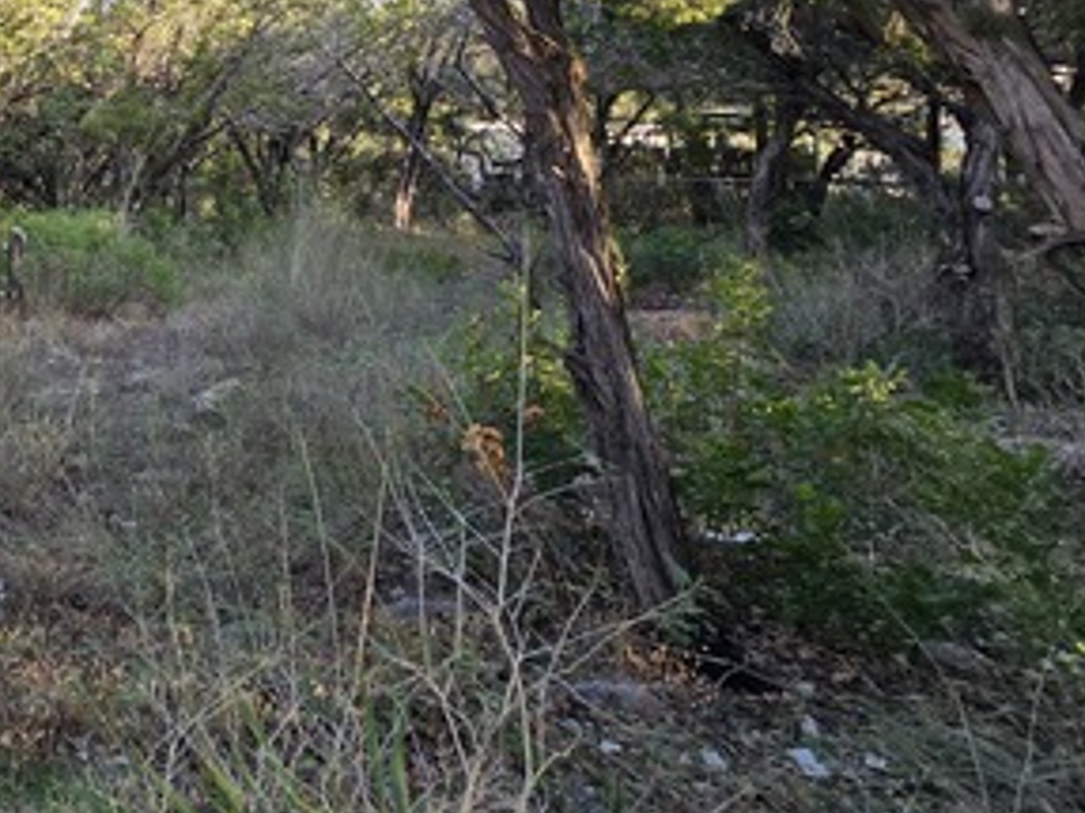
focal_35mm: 29
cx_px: -110
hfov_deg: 45.9
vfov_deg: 44.4
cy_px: 98
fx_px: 909
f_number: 2.2
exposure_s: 1/267
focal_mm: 2.2
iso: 50
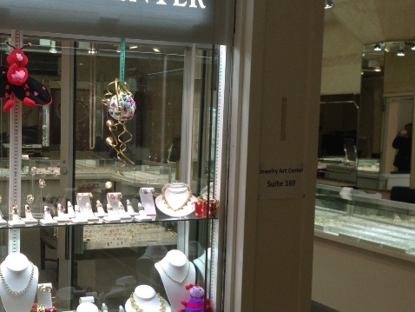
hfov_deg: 34.5
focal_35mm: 55
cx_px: 133
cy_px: 165
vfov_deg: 26.6
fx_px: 660
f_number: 2.4
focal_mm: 4.13
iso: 80
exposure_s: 1/120
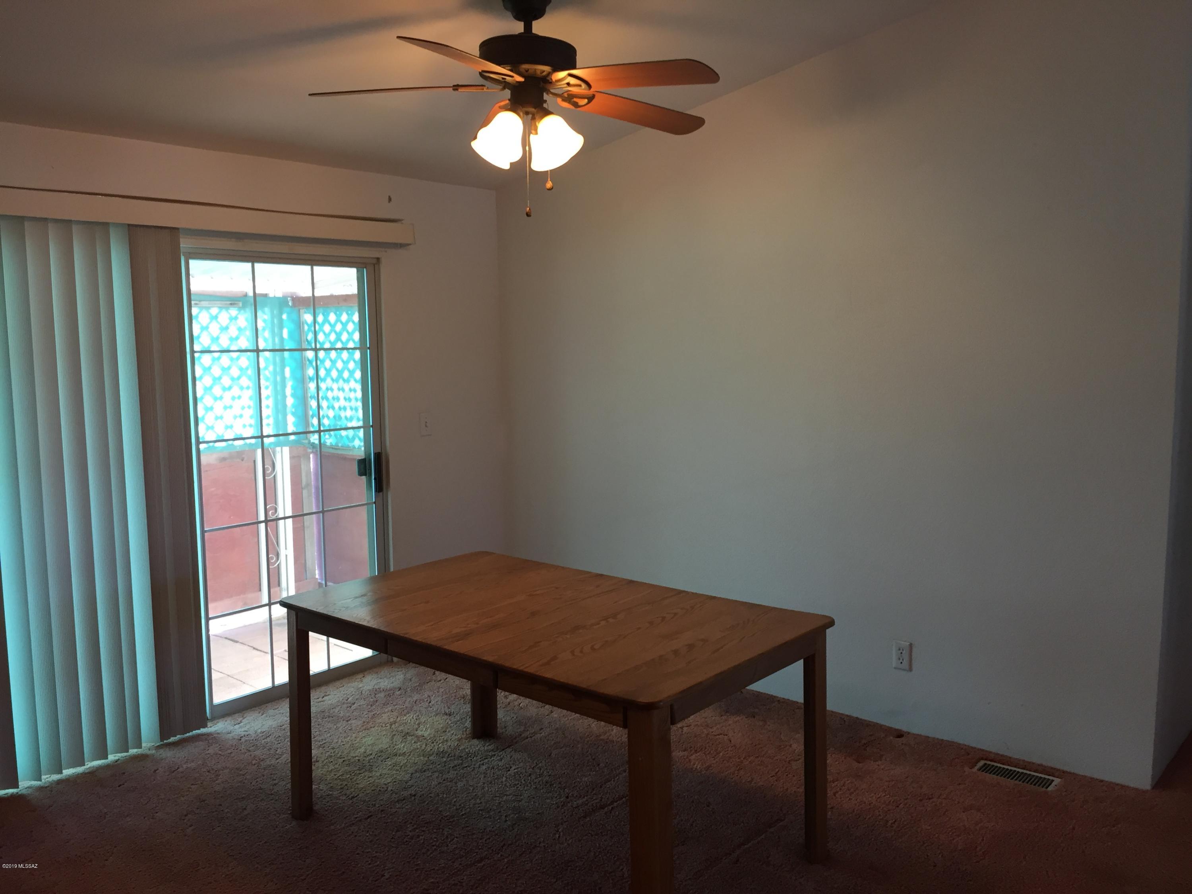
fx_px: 999
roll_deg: +0.1
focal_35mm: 29
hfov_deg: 61.7
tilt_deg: -5.6
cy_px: 447
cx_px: 596
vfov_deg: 48.2
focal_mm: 4.15
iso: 64
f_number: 2.2
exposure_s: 1/30
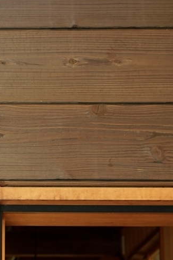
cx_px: -20
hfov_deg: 15.1
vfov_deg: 21.6
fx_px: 633
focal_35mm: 88
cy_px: 306
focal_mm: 24
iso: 100
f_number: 2.8
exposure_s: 1/50
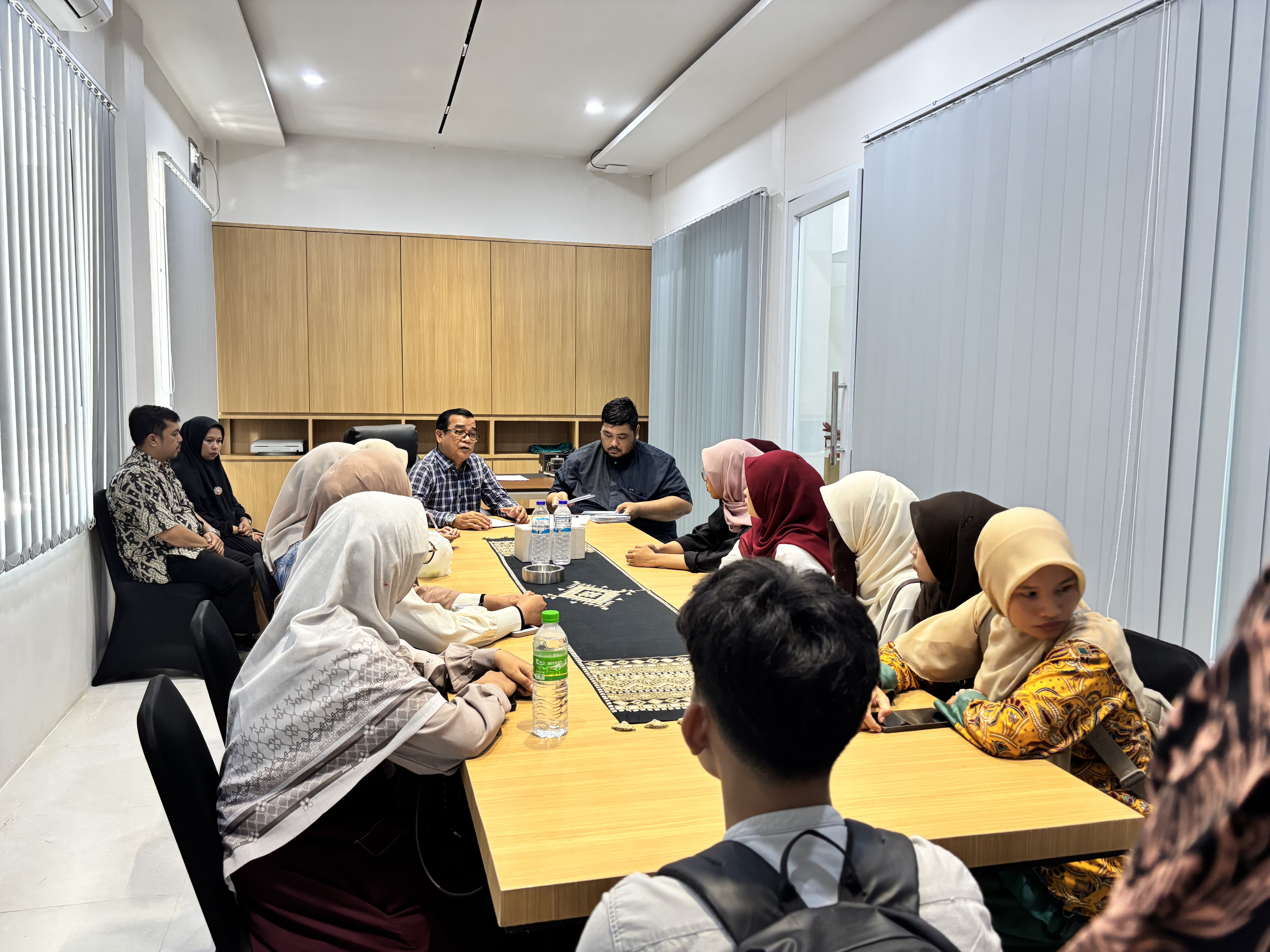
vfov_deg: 53.1
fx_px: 954
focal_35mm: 26
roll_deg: -0.5
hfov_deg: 67.3
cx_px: 635
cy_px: 476
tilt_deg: -5.3
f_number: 1.6
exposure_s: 1/50
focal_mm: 5.96
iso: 320
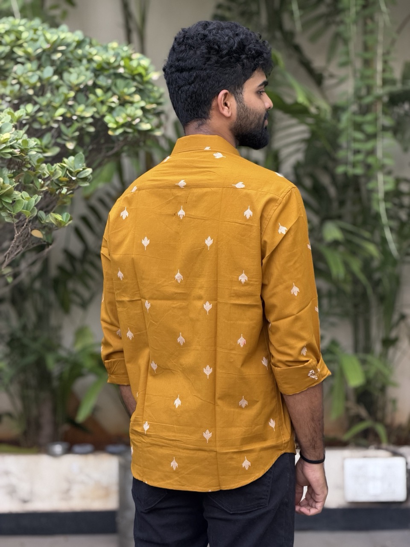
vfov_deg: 19.6
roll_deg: +0.0
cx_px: 205
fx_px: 1579
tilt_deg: -5.1
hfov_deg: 14.8
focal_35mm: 100
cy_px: 274
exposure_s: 1/121
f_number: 2.8
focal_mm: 16.89
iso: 160
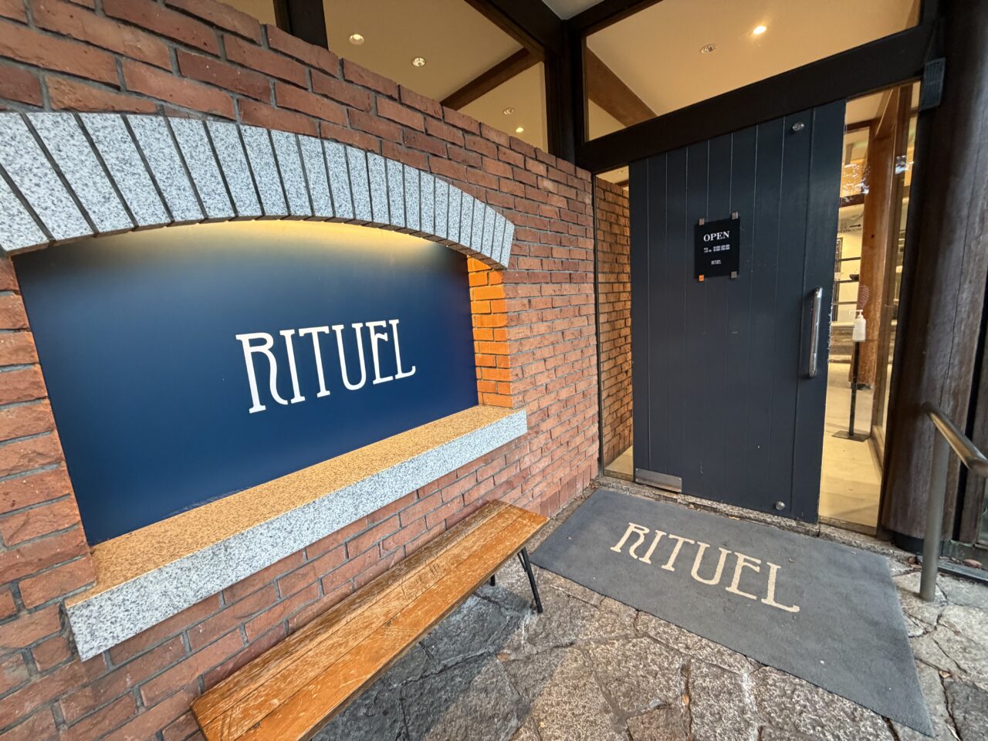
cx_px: 494
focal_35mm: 14
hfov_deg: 102.1
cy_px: 370
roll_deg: +4.4
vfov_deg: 85.7
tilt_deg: -8.2
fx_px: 400
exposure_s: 1/72
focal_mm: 2.22
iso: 320
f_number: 2.2
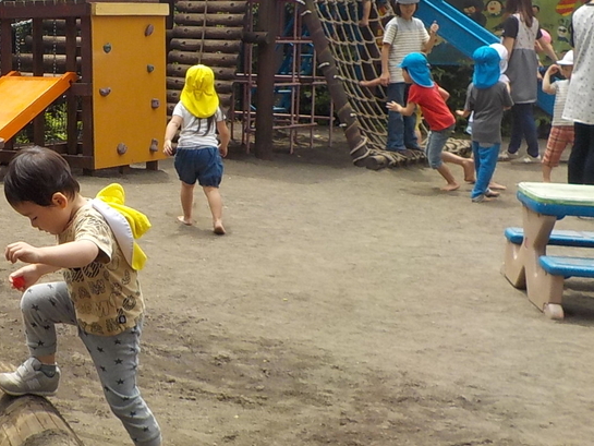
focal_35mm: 66
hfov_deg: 28.0
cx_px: 29
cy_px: 107
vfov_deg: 22.0
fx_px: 1133
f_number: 3.3
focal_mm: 4.1
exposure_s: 1/800
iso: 125
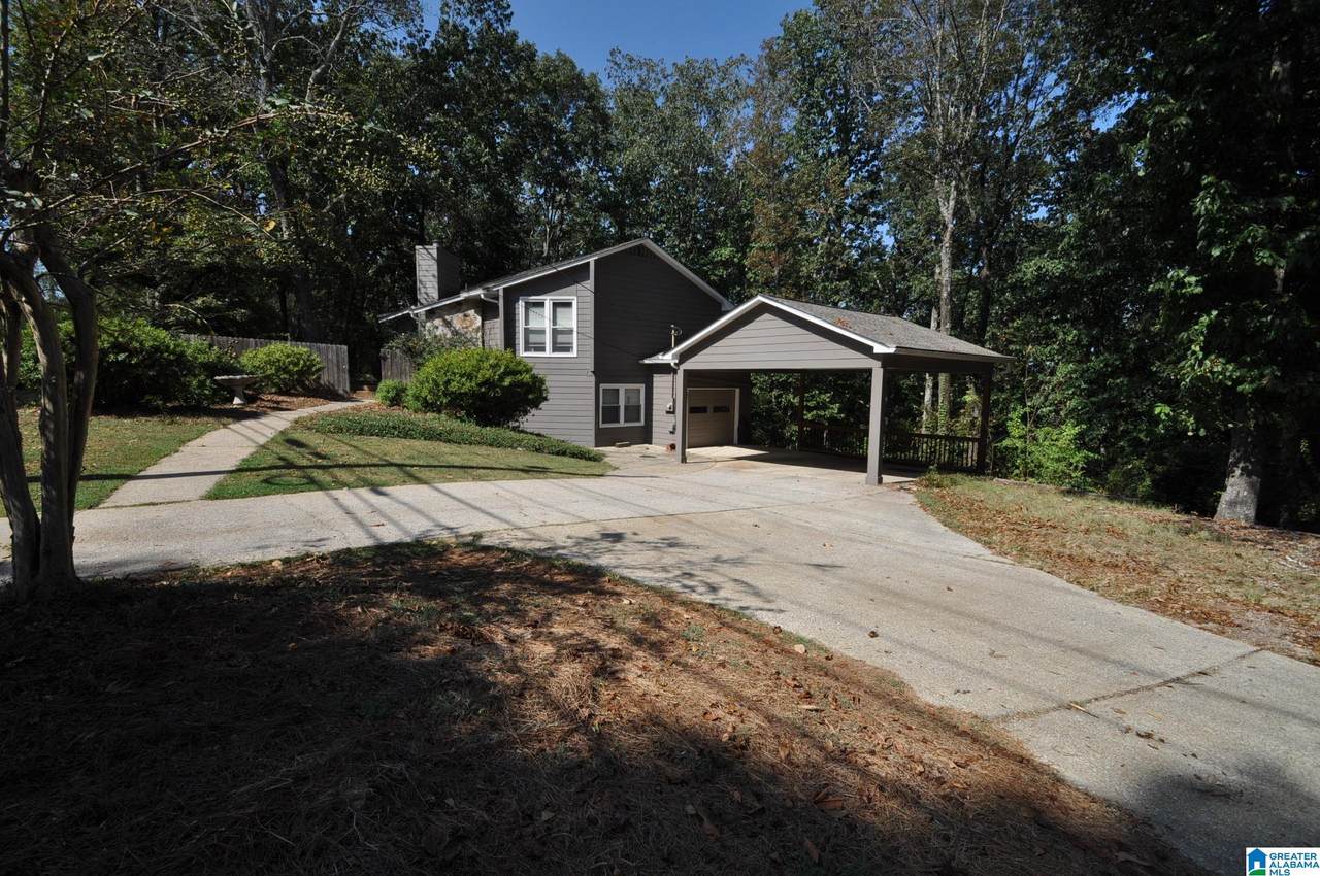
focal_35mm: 15
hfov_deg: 100.5
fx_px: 549
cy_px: 438
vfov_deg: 77.2
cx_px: 660
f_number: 10
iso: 200
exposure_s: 1/320
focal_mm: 10
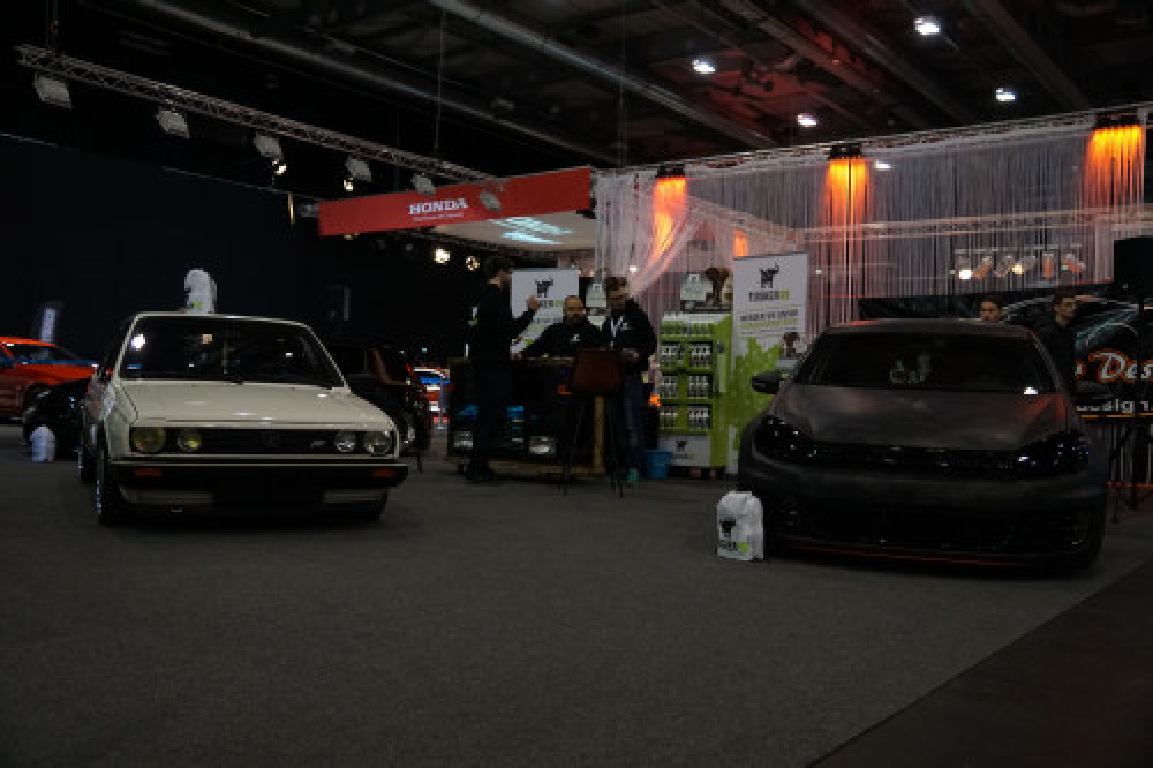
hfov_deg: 61.9
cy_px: 384
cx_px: 576
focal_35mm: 30
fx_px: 960
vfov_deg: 43.6
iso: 1600
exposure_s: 1/125
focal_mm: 20
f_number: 2.8
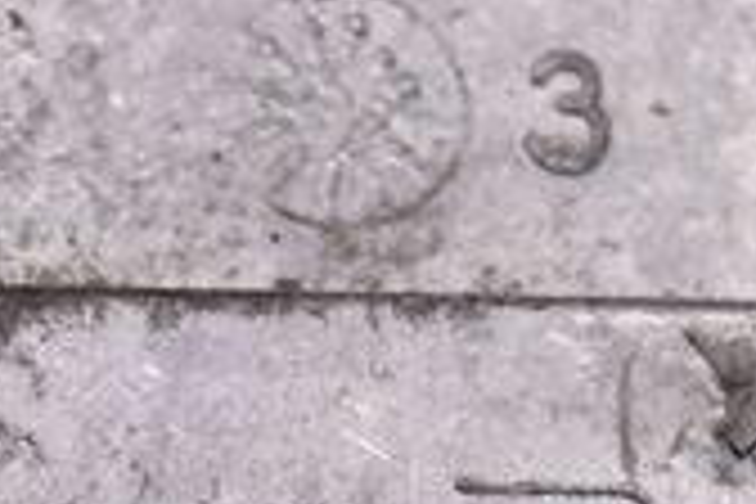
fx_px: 9995
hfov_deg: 4.3
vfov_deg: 2.9
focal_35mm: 476
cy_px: 1235
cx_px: -612
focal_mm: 52
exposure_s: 1/160
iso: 1600
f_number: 8
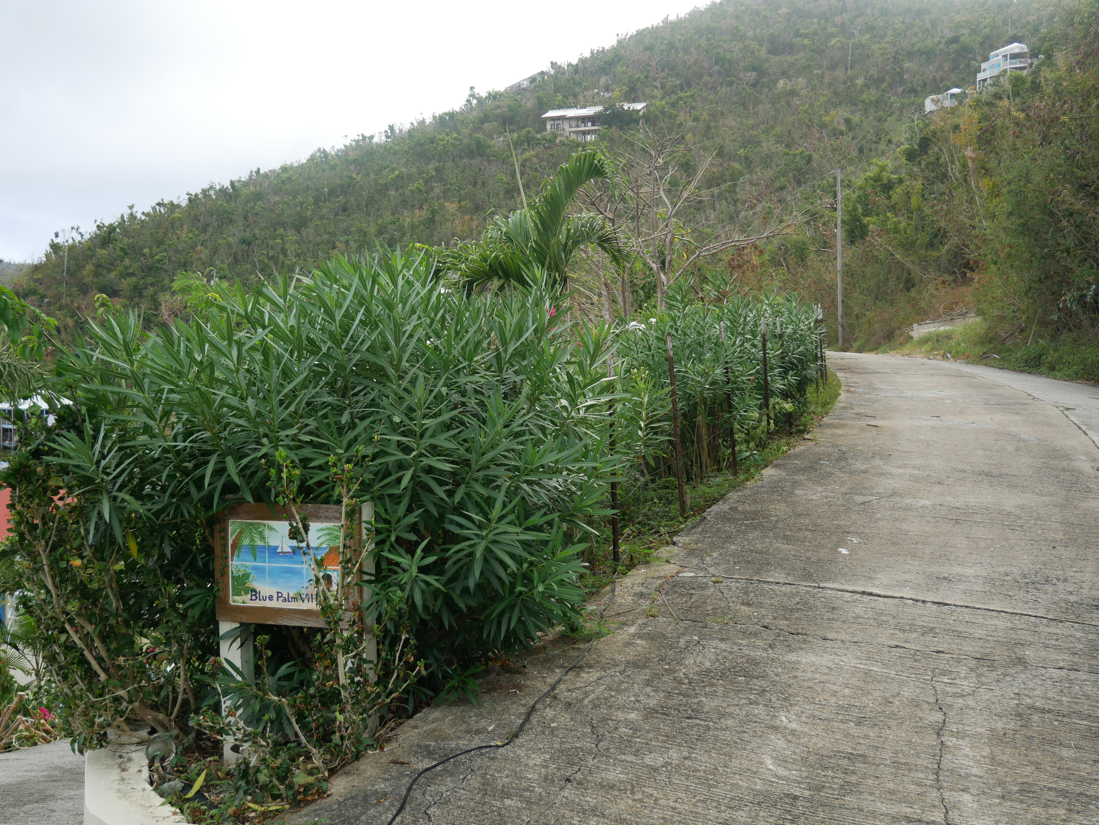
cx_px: 550
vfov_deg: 39.7
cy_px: 412
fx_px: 1143
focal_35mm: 36
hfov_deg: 51.3
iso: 200
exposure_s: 1/125
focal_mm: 18
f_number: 3.9
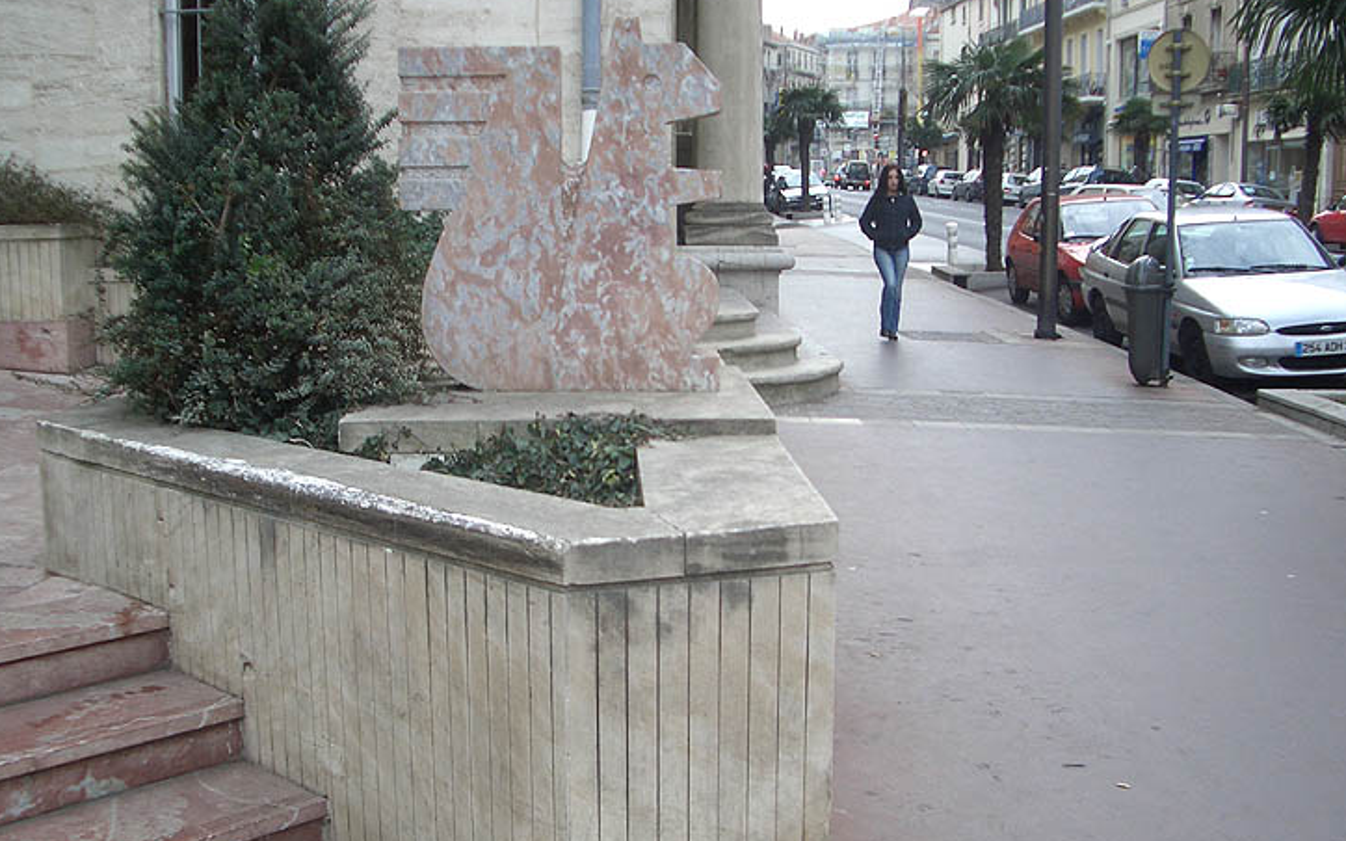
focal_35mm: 41
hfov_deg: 48.2
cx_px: 690
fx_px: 1504
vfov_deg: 31.2
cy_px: 456
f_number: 2.6
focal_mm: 5.8
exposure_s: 1/250
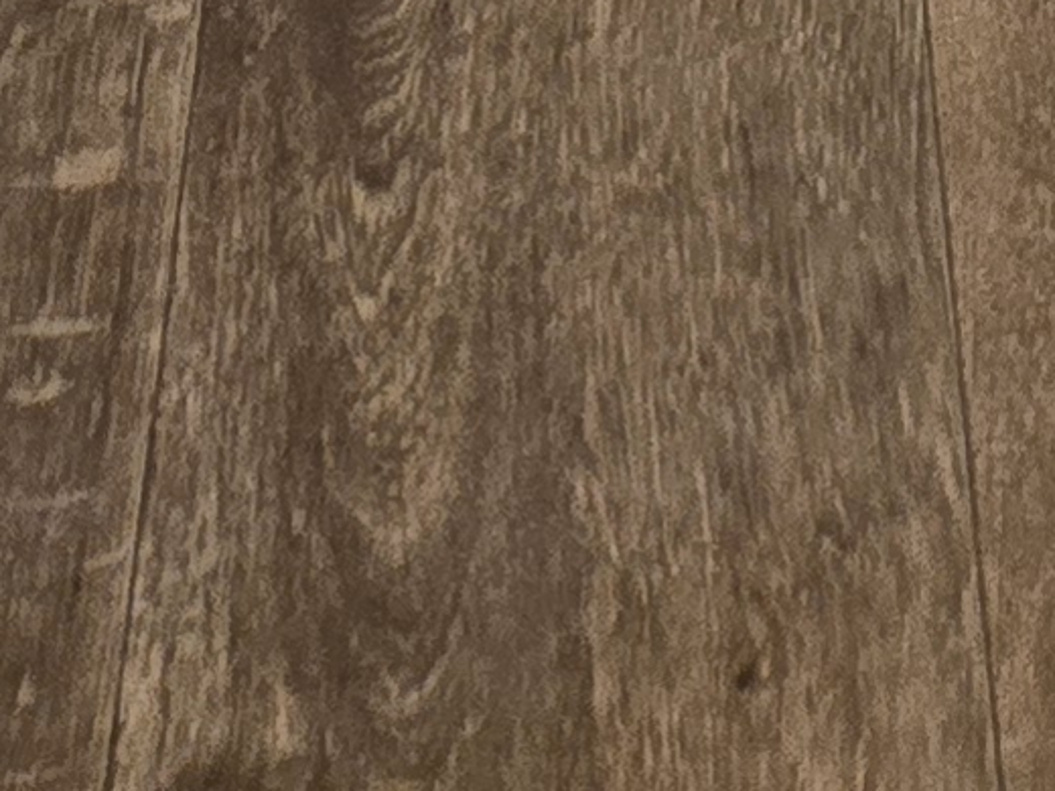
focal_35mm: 100
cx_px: 1031
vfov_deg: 9.0
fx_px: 3048
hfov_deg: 19.1
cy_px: -2073
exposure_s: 1/60
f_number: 2.2
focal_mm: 2.2
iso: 100
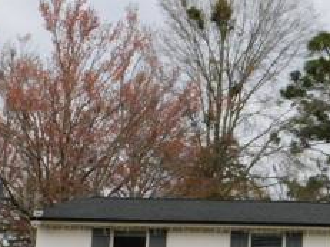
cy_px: 111
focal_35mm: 83
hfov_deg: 22.2
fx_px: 791
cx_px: 369
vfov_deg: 17.8
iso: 125
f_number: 3.2
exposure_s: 1/1000
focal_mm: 5.3
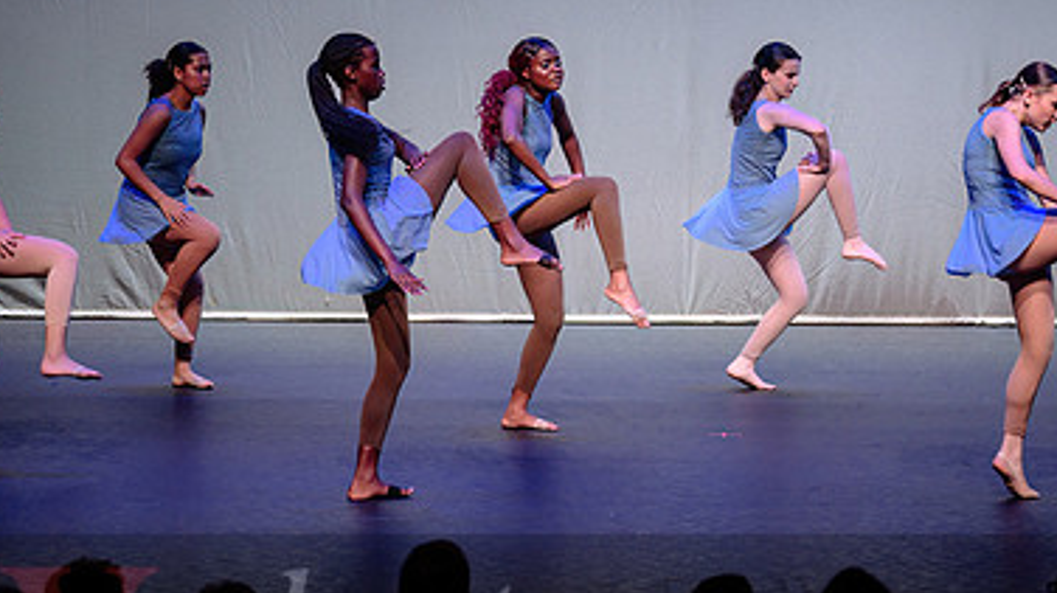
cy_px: 196
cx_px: 731
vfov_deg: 7.3
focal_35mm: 167
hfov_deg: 12.9
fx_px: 4678
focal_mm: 95
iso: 1250
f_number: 2.8
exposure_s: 1/500
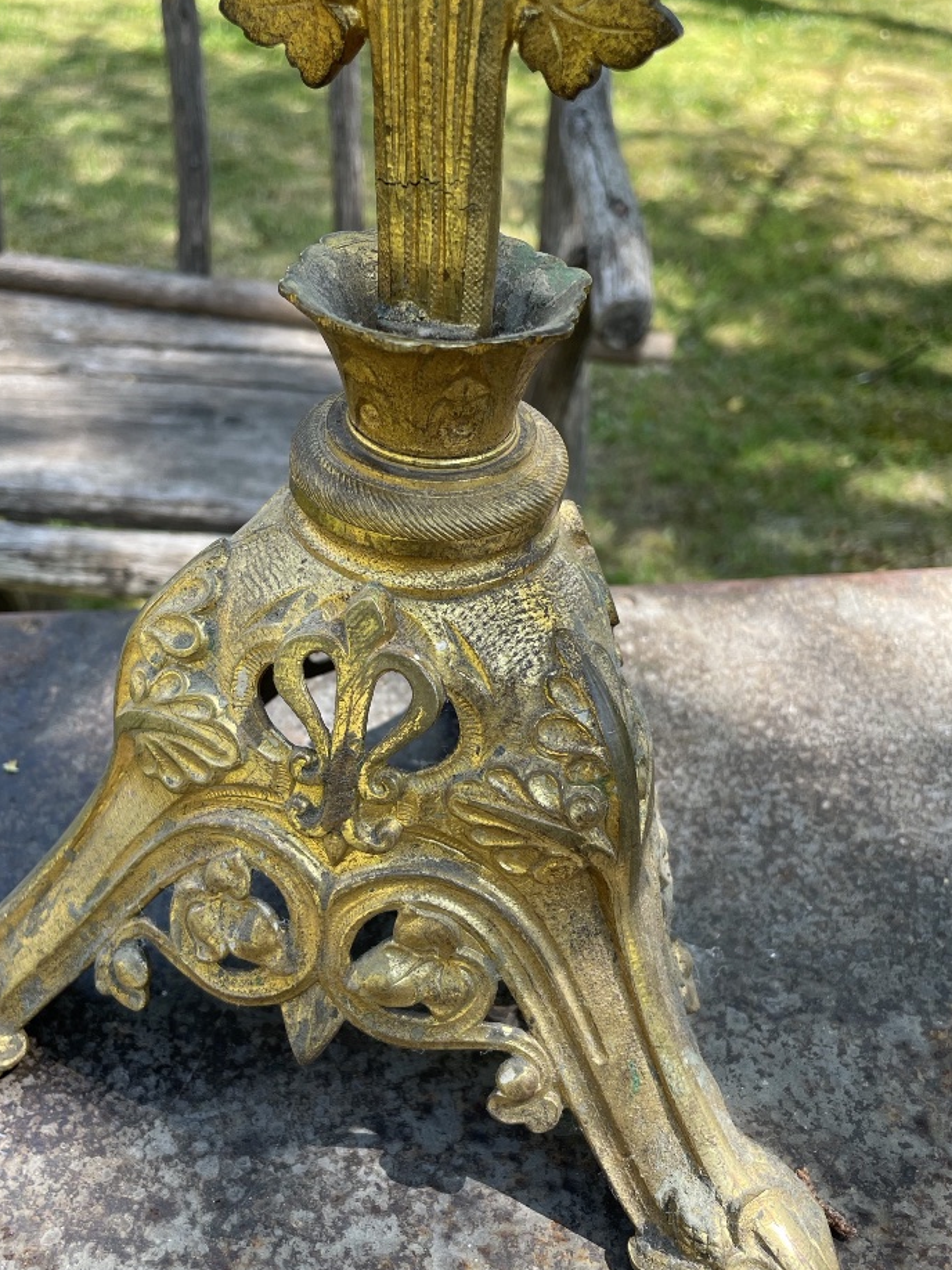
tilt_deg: -38.8
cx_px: 415
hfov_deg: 41.7
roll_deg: -2.2
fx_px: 1247
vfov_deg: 53.8
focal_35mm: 34
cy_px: 722
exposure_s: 1/267
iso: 32
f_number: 1.6
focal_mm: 4.2
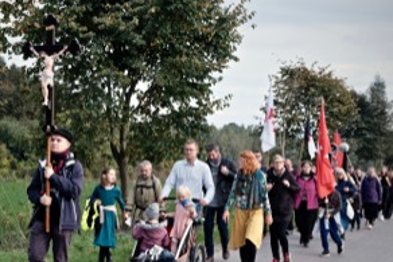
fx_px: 808
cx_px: 149
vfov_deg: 18.4
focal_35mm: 74
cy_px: 171
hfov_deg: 27.2
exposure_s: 1/640
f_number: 4
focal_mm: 30.2
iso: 400
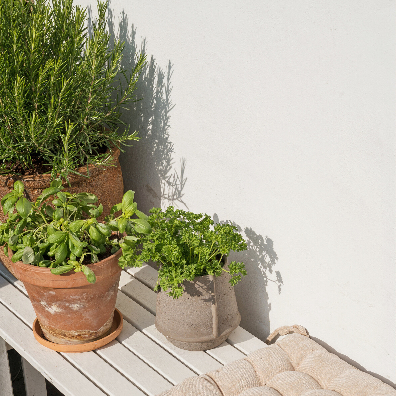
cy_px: 282
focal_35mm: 90
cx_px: 197
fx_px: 1165
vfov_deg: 19.2
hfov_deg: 19.3
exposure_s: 1/160
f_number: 14
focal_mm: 70
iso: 125
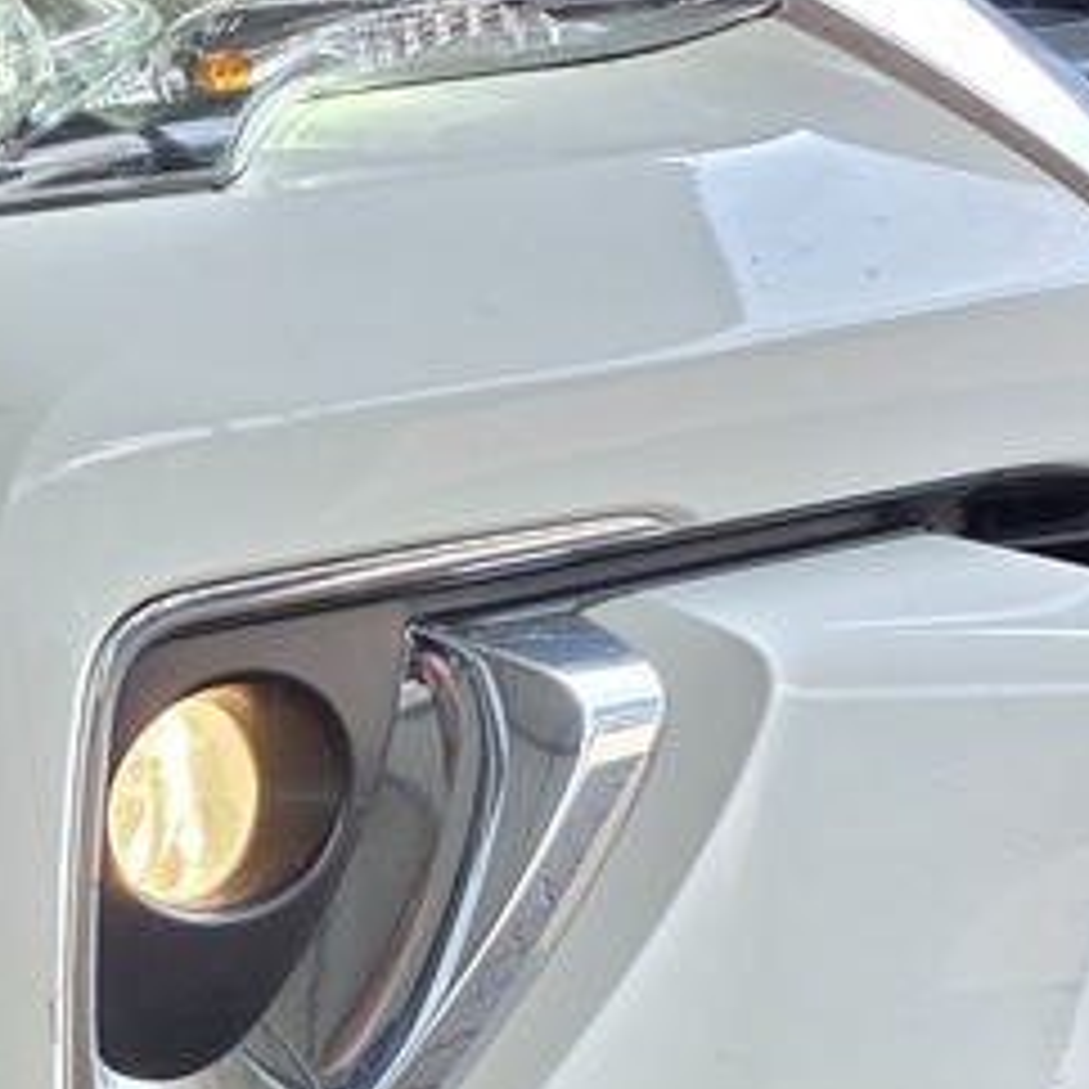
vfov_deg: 19.9
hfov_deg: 17.5
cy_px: 900
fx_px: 3061
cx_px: -688
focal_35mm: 86
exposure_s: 1/51.6
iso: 16
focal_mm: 6.25
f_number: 1.7
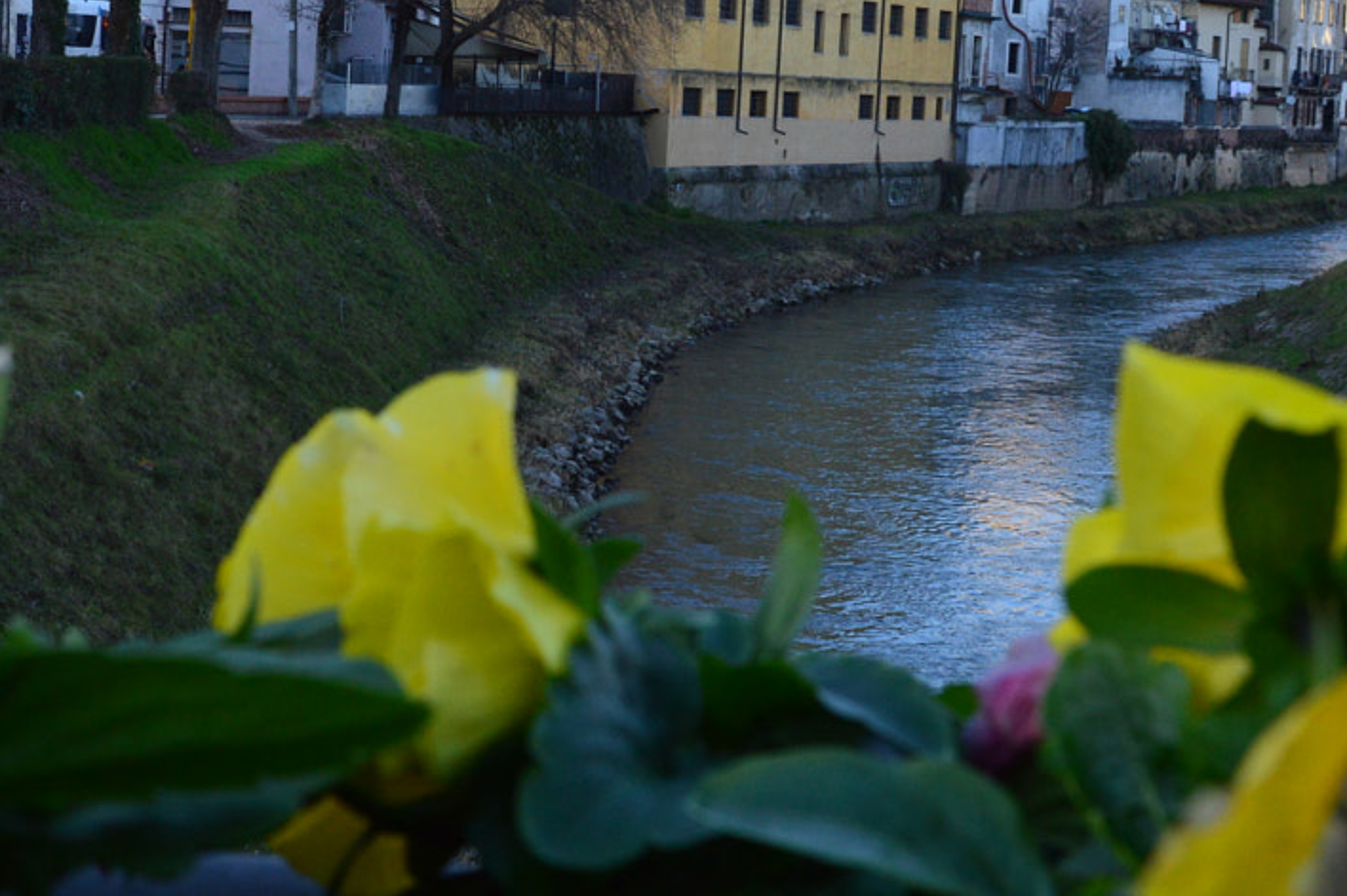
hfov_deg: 32.8
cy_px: 249
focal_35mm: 61
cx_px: 514
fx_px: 2281
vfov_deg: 22.1
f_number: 9
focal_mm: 18
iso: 400
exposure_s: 1/125
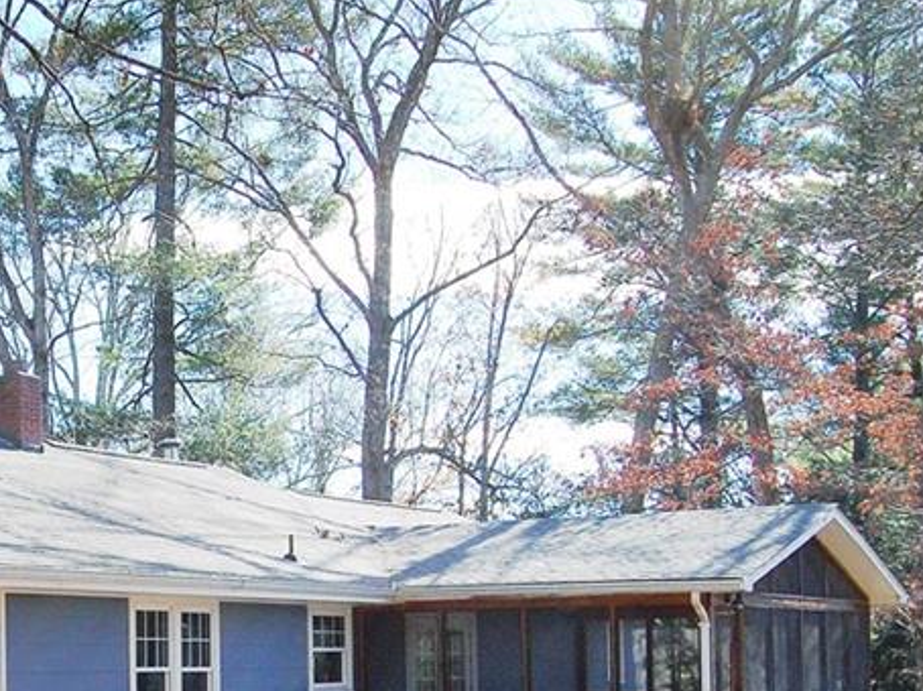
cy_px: 575
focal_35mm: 65
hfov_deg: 28.7
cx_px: 96
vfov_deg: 22.2
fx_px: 1732
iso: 400
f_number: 9
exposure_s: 1/160
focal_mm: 20
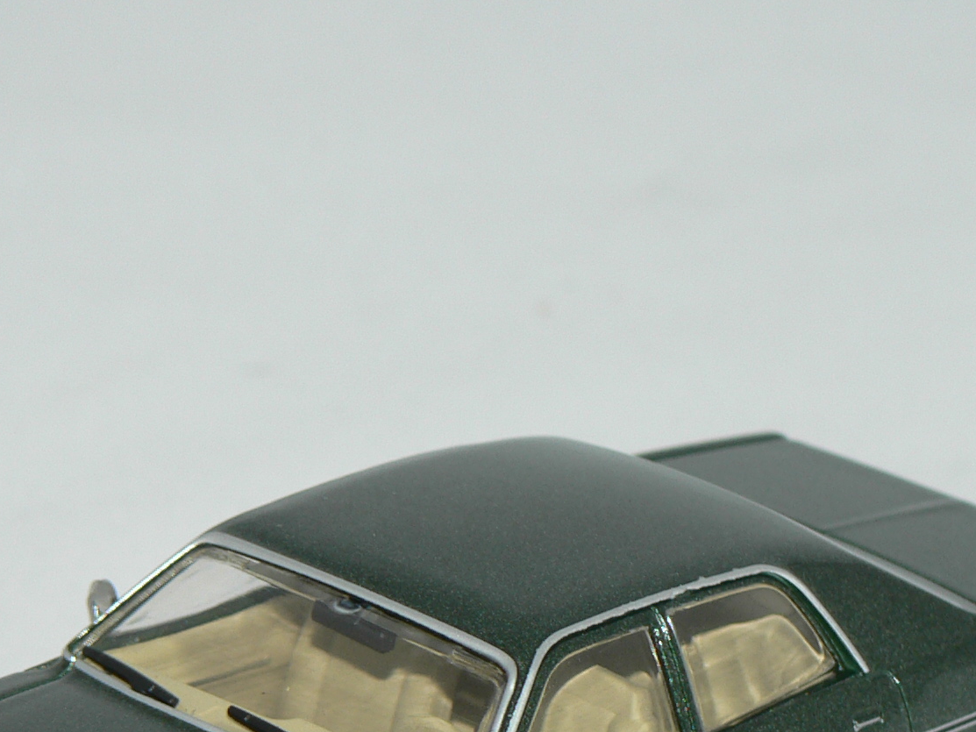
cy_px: 761
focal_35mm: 299
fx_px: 8431
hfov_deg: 6.6
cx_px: 395
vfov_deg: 5.0
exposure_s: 1/60
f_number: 3.2
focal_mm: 21.6
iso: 80
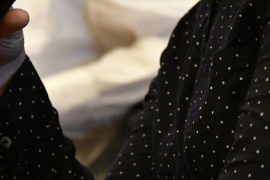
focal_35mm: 490
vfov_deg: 2.8
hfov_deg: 4.2
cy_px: -96
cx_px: 257
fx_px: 3675
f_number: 2.8
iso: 3200
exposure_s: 1/160
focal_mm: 90
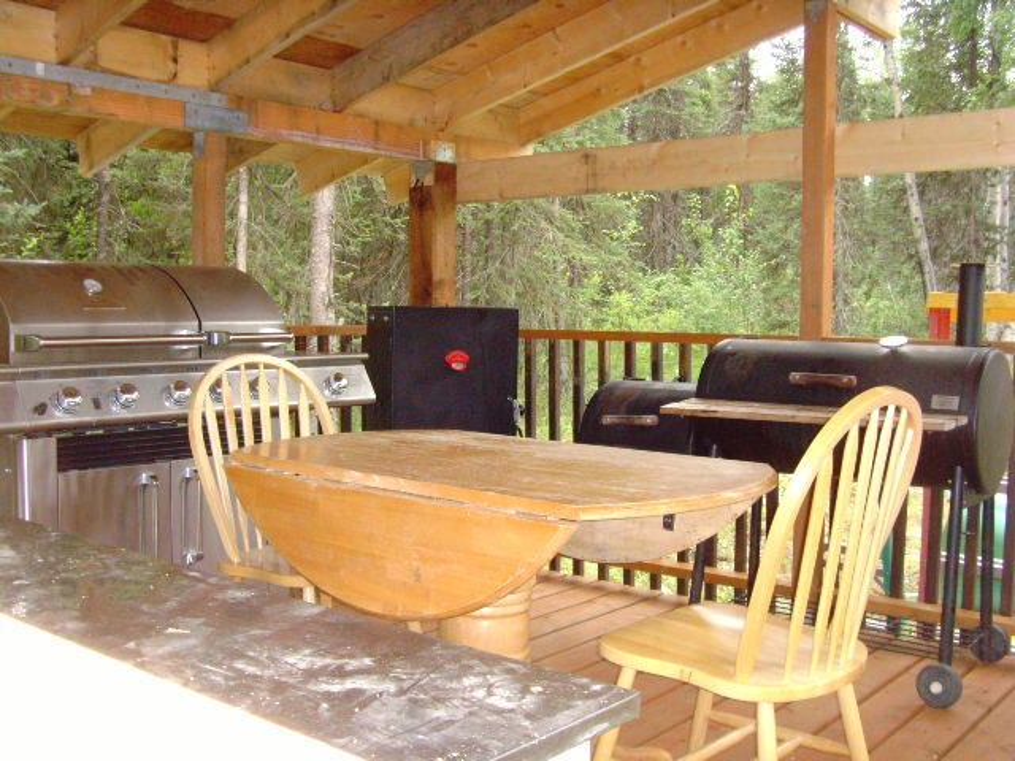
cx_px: 508
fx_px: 1144
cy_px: 380
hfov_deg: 47.9
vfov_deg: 36.8
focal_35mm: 39
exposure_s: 1/45
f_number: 3.5
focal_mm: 6.6
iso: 400
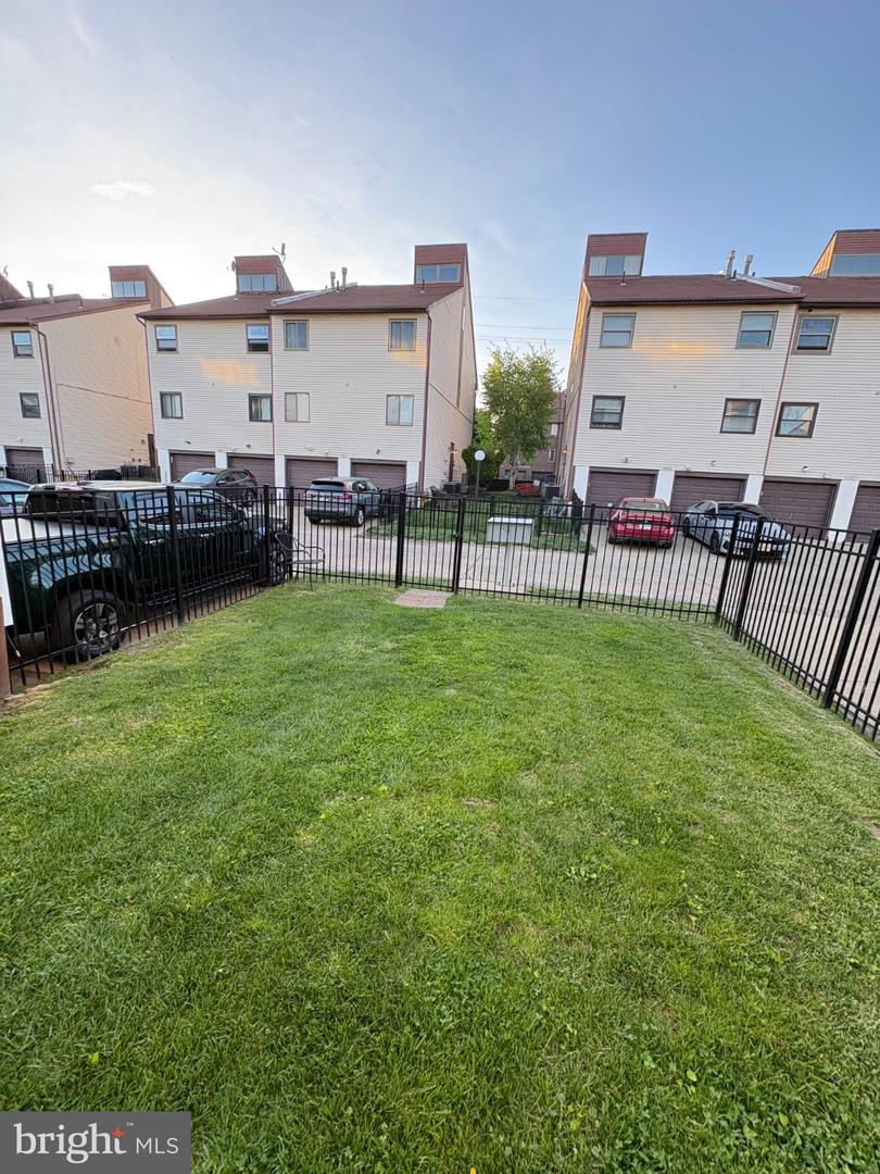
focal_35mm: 14
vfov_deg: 102.1
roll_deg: -5.9
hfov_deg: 85.7
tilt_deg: -12.7
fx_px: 475
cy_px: 587
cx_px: 440
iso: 50
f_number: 2.2
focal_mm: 2.22
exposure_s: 1/99
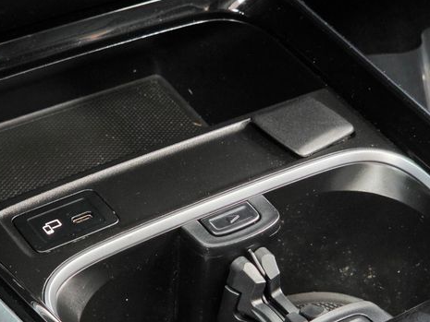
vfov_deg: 15.5
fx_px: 1180
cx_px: 180
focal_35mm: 95
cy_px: 219
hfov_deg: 20.6
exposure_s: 1/30
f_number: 2.4
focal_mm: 7
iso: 1250
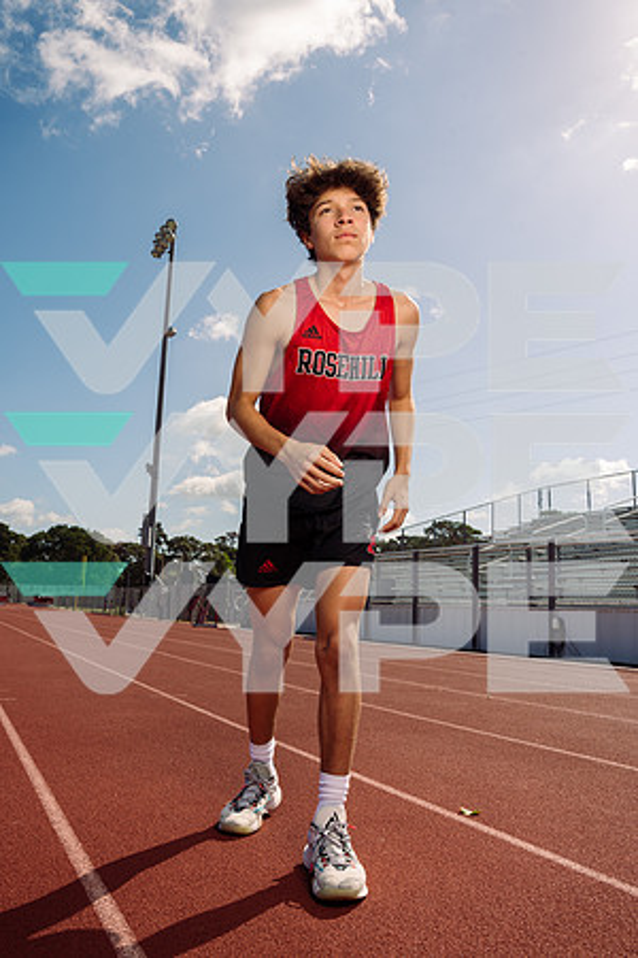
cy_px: 479
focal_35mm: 28
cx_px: 319
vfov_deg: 65.5
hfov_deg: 46.4
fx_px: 744
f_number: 10
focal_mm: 28
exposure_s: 1/250
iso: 125
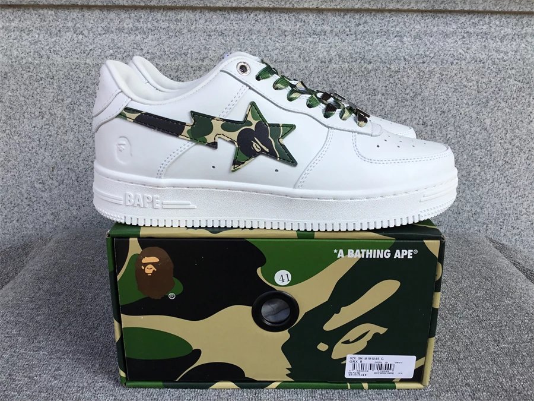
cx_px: 267
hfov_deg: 58.4
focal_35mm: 31
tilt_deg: -17.8
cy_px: 200
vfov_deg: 45.4
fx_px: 478
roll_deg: -0.3
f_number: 2.4
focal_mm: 3.3
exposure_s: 1/734
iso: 25
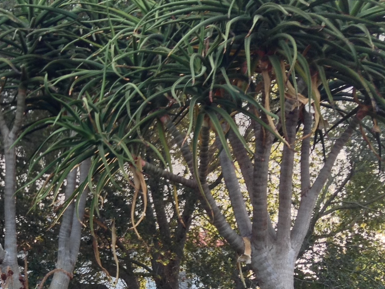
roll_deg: -0.8
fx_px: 856
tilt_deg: +21.5
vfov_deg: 18.9
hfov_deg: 24.4
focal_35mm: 77
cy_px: 233
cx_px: 16
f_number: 2.4
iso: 32
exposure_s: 1/40
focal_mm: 3.3
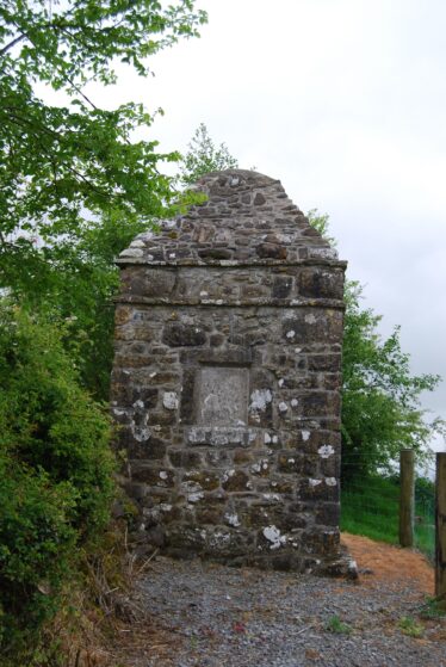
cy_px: 334
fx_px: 834
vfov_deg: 43.6
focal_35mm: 45
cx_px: 223
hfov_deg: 29.9
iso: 180
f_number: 5.6
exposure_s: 1/125
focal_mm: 30
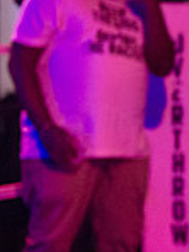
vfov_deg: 13.8
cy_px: 88
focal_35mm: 143
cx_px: 378
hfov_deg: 9.7
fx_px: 1041
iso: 5000
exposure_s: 1/250
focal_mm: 38
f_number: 2.8
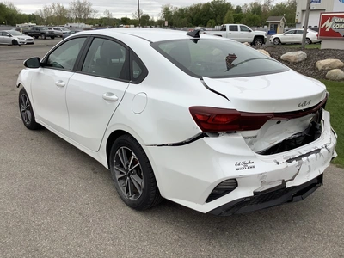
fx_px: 308
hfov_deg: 58.4
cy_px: 129
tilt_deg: -18.7
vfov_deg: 45.4
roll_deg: +0.0
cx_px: 172
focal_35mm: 31
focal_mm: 3.3
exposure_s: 1/345
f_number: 2.4
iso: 25
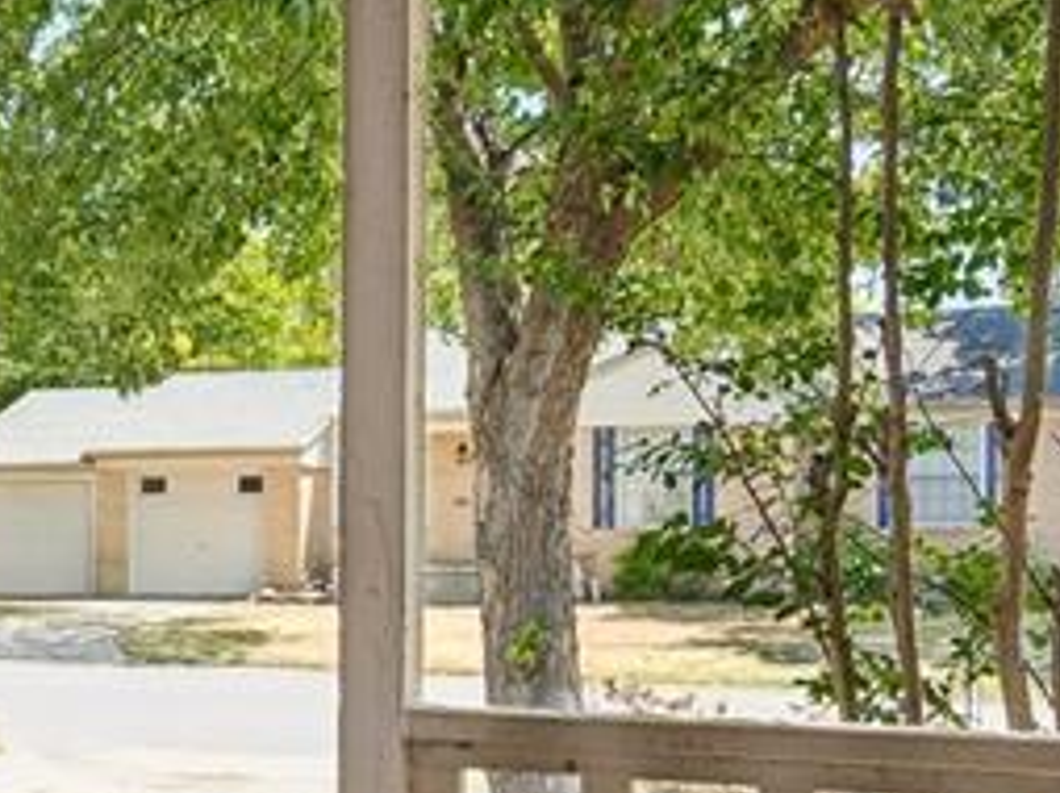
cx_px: 77
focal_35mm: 62
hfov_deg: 29.7
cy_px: 547
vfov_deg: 23.5
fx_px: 1897
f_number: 8
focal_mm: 16
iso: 200
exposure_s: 1/50
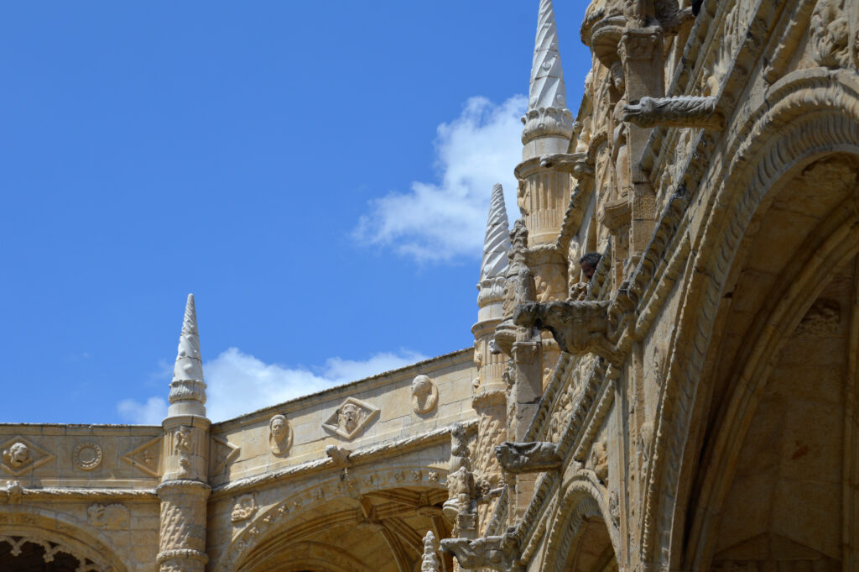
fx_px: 1967
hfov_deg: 24.6
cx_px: 430
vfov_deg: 16.5
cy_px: 286
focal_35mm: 82
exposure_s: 1/320
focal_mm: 55
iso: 100
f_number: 9
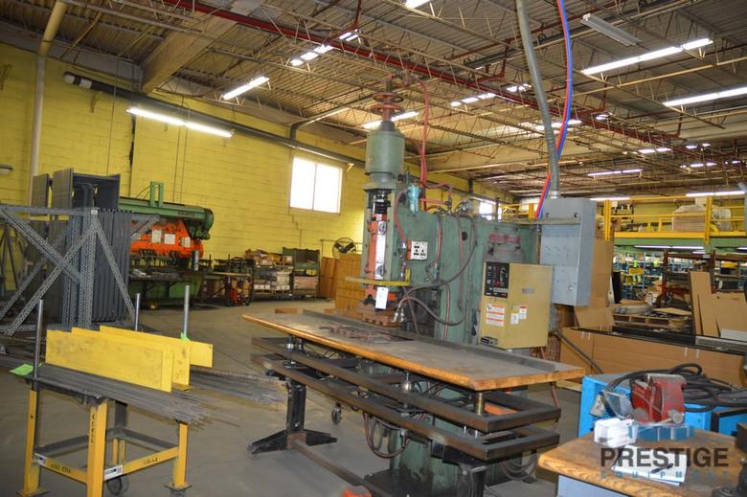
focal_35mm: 27
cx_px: 374
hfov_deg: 67.4
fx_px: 560
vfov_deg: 47.9
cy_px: 248
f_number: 3.5
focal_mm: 18
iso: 720
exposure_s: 1/60
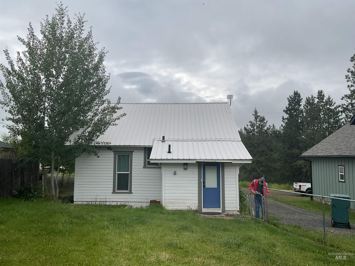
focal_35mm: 29
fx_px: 297
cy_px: 133
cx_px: 178
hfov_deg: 61.7
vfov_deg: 48.2
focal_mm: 3
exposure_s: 1/2801
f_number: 1.8
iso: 16
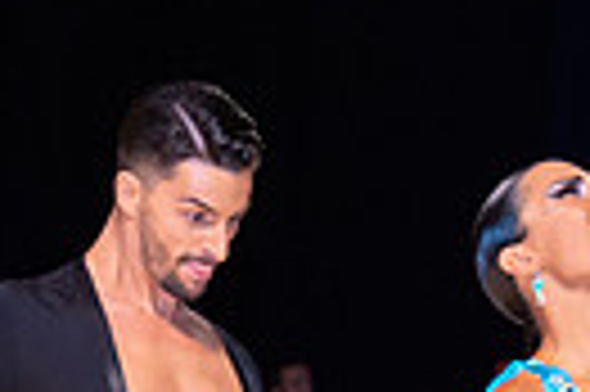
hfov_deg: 6.3
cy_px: 728
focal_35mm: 328
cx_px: 545
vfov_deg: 4.1
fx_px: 5369
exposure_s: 1/400
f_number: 4
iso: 3200
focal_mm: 68
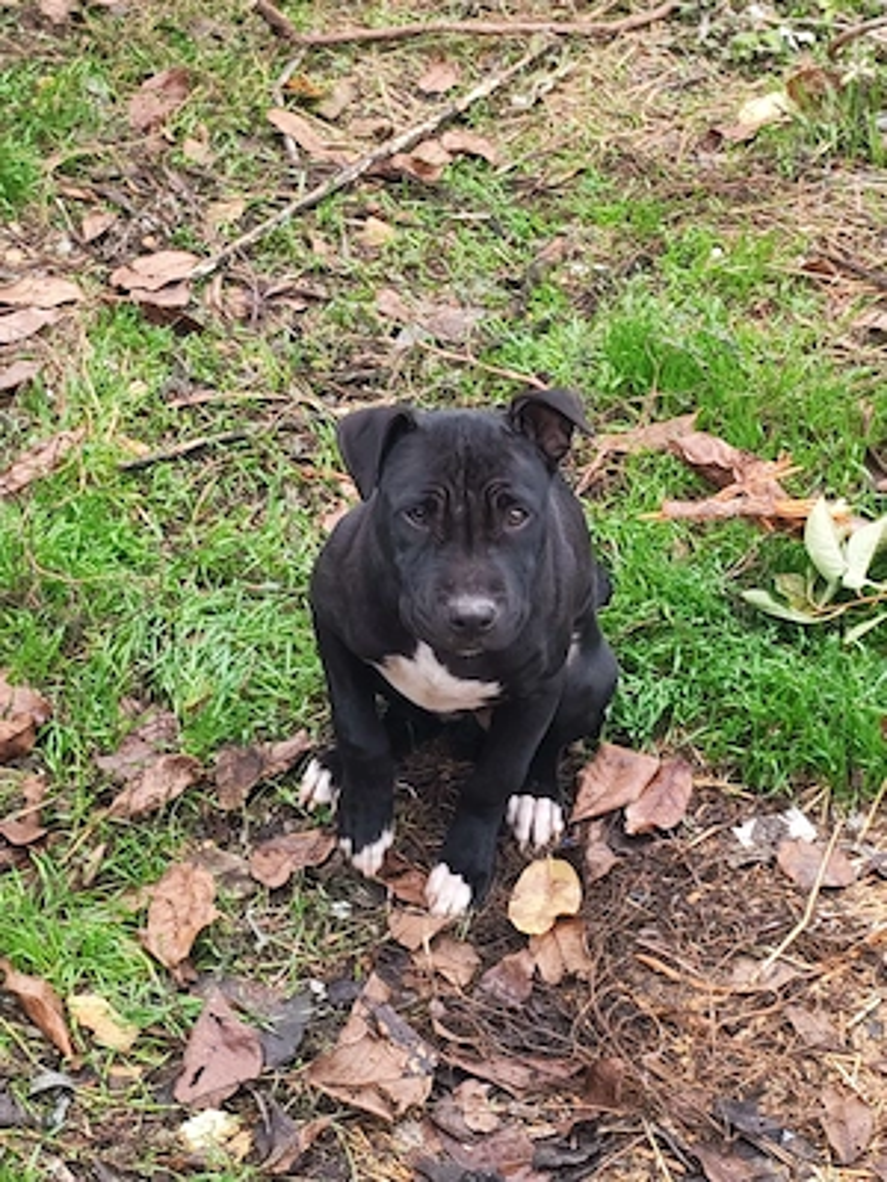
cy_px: 591
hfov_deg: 17.4
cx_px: 444
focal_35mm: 85
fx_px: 2904
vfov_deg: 23.0
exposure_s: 1/100
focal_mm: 6.12
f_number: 1.9
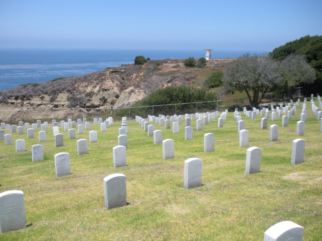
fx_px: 335
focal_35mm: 36
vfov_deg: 39.7
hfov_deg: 51.4
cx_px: 161
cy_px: 120
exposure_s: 1/583
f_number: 3.5
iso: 64
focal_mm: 6.3
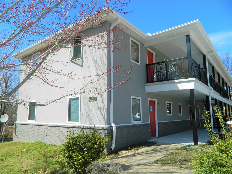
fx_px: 168
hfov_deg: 69.4
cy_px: 87
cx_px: 116
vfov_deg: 54.9
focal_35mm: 25
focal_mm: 4.5
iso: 80
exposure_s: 1/800
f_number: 3.1
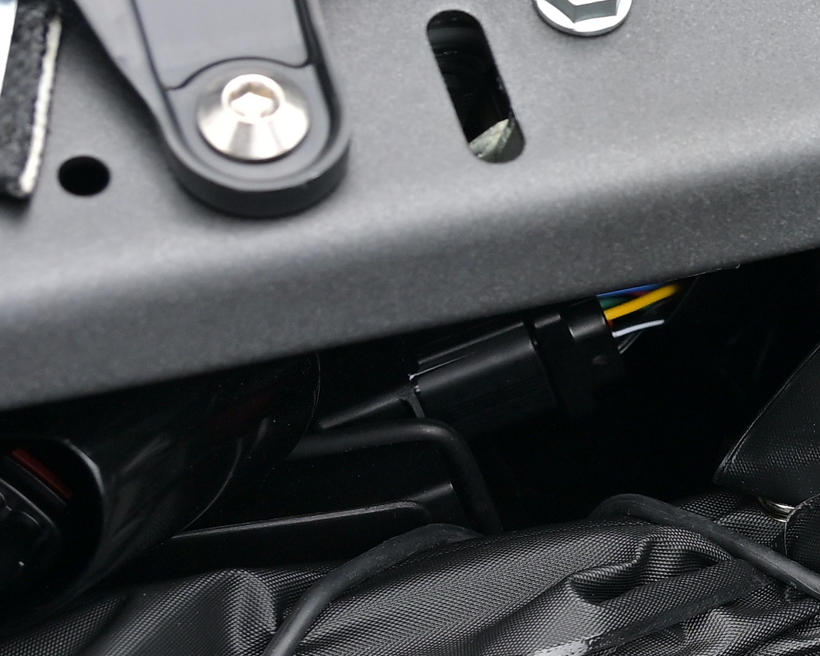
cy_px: 525
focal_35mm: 173
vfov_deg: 8.9
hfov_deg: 10.4
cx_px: 1552
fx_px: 4192
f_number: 4.5
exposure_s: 1/800
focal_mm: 31.5
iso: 200
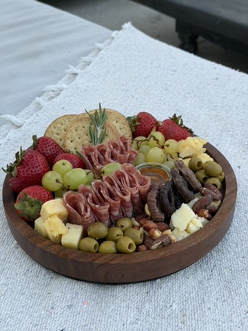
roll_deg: -0.3
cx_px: 124
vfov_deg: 39.7
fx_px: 459
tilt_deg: -37.1
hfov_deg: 30.3
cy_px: 166
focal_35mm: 48
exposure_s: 1/299
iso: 64
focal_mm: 6.76
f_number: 1.78
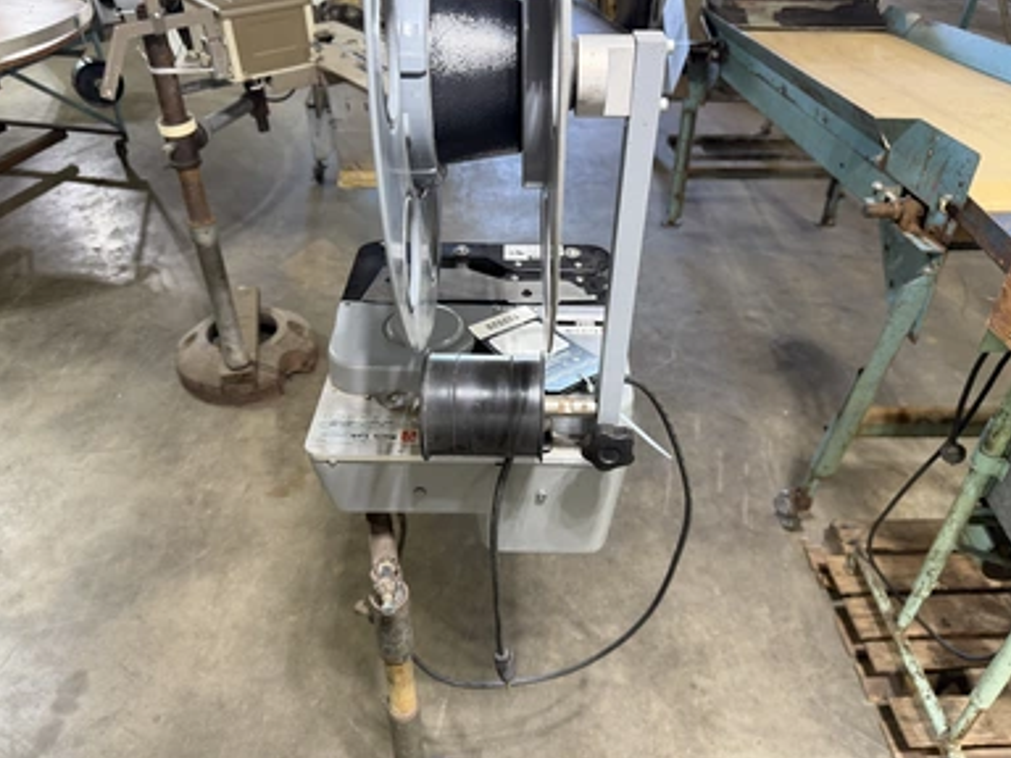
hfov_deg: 69.4
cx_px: 516
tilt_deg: -37.0
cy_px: 366
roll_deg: -1.1
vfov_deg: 54.9
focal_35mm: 25
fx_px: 730
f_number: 1.78
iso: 200
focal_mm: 6.76
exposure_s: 1/60
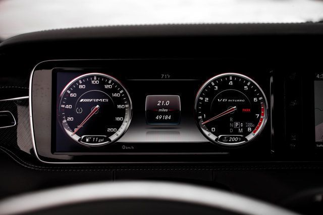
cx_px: 162
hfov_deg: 58.7
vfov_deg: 41.1
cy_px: 108
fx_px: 287
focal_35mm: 32
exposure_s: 1/400
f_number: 2.8
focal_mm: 32
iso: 640
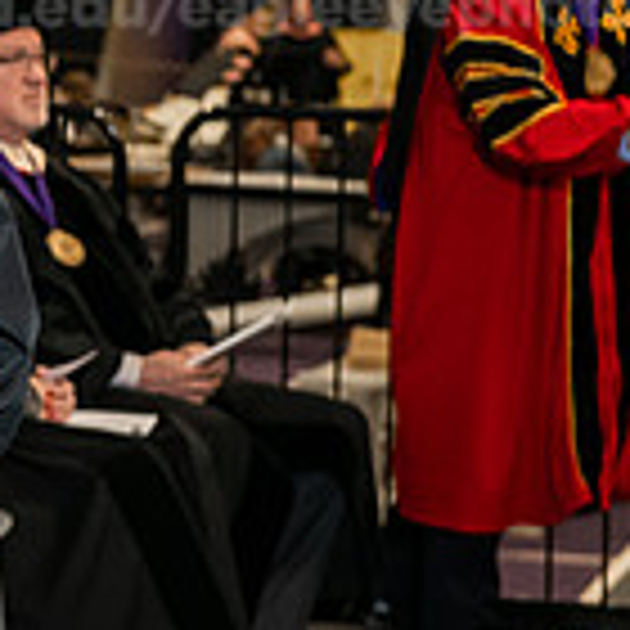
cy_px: 101
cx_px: -598
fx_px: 4489
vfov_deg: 8.0
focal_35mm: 218
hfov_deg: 7.7
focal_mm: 62
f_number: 5
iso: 2500
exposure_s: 1/200
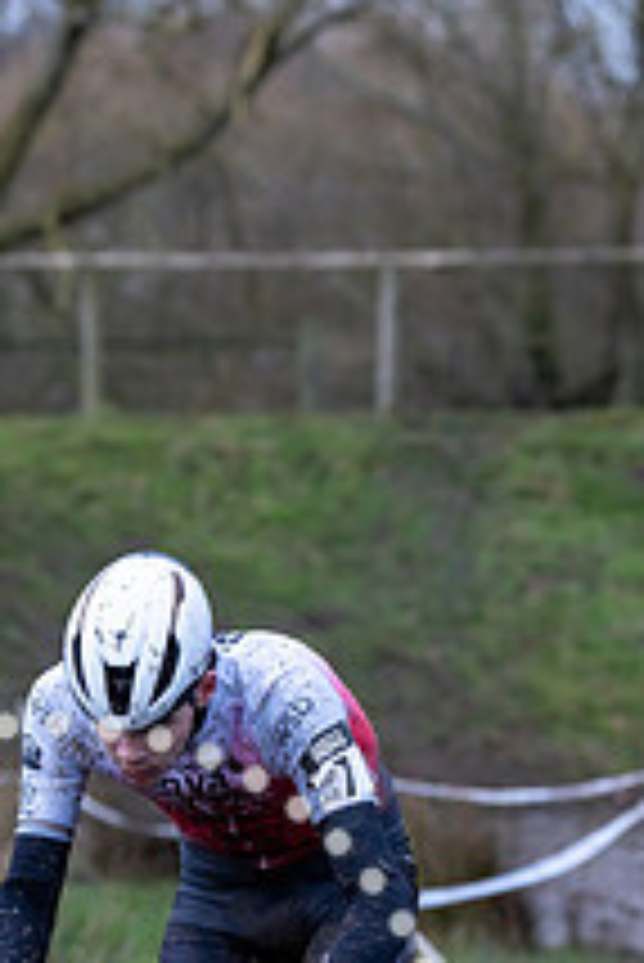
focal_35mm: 254
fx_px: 6804
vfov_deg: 8.1
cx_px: 135
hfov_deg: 5.4
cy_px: 752
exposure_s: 1/500
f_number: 4
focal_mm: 121
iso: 5000
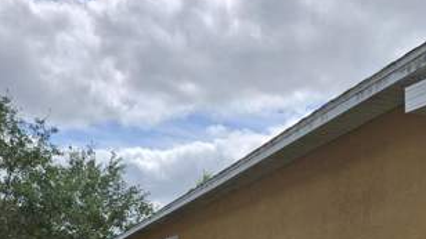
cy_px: 401
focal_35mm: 52
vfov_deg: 18.9
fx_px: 587
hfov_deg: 39.1
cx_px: 306
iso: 25
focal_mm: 5.4
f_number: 1.8
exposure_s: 1/1849
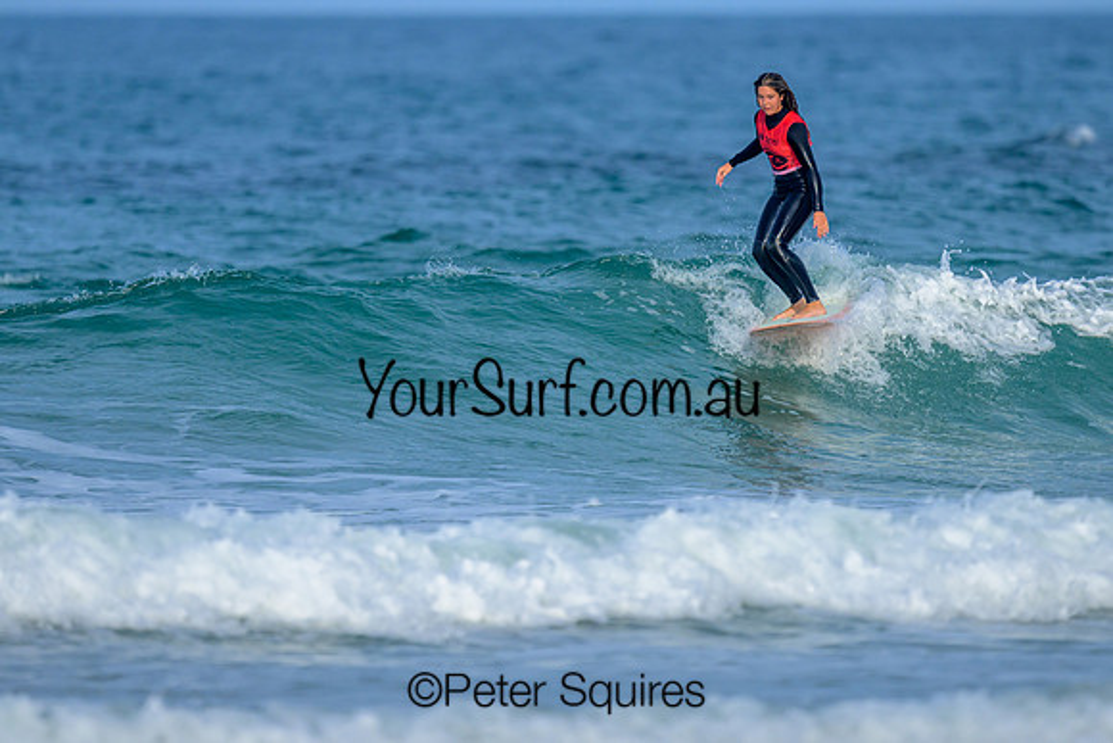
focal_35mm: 1100
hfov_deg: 1.9
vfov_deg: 1.3
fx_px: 34014
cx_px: 553
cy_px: 297
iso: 360
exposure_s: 1/2000
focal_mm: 800
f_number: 6.3
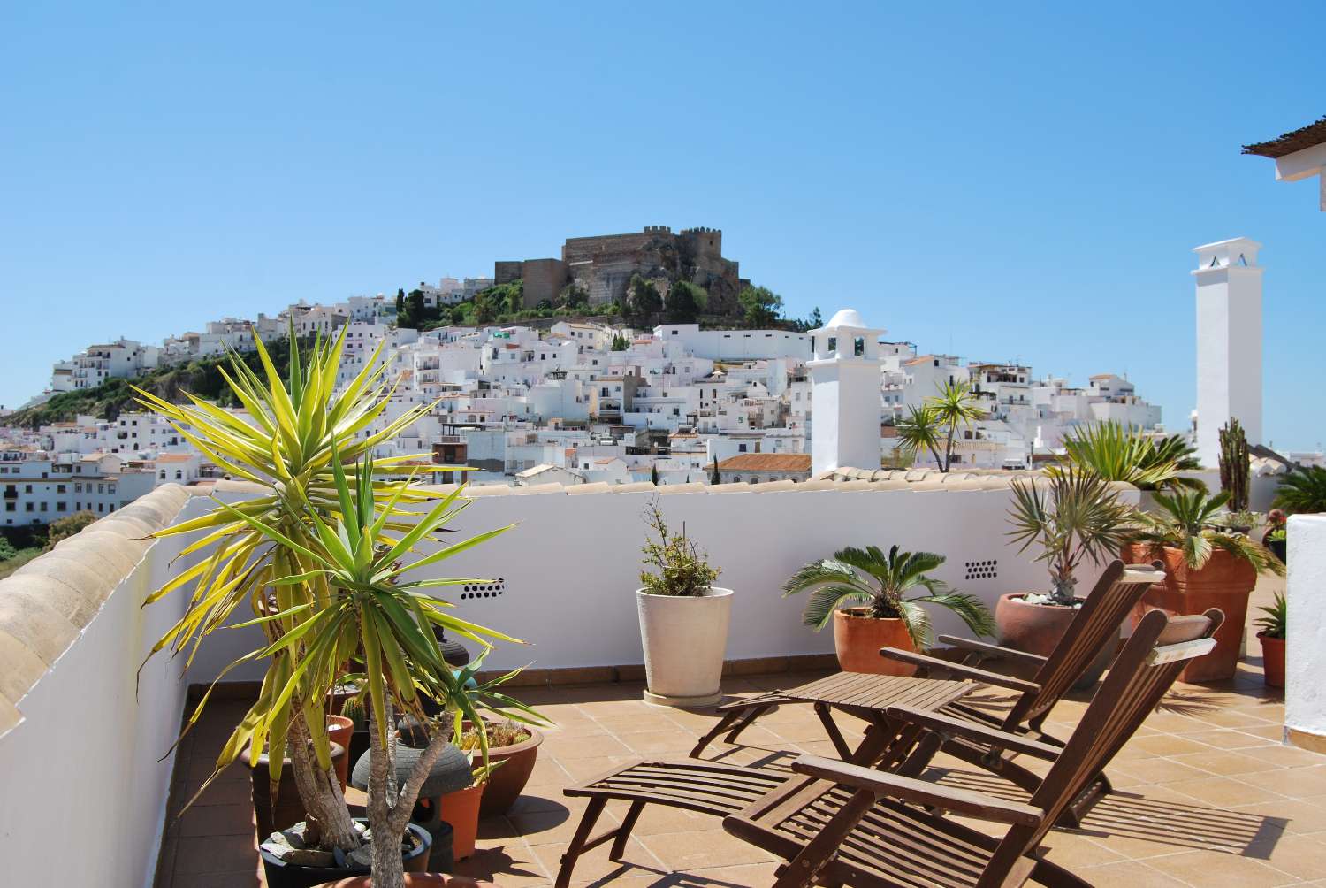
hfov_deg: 57.2
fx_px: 1217
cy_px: 444
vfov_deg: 40.1
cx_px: 663
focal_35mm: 33
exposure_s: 1/320
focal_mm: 22
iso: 100
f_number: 9
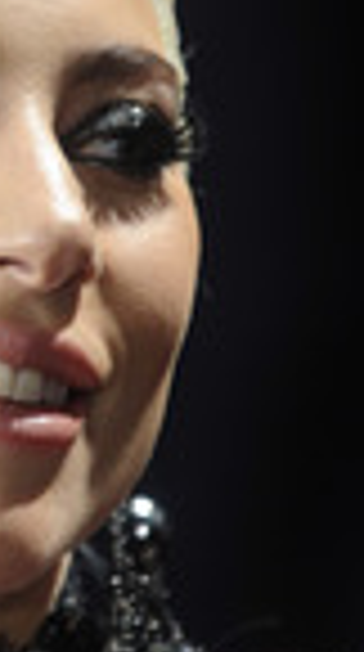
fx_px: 11247
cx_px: -94
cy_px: 378
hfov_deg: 1.9
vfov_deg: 3.3
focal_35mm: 652
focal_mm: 200
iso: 1600
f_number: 4.5
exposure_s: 1/1600
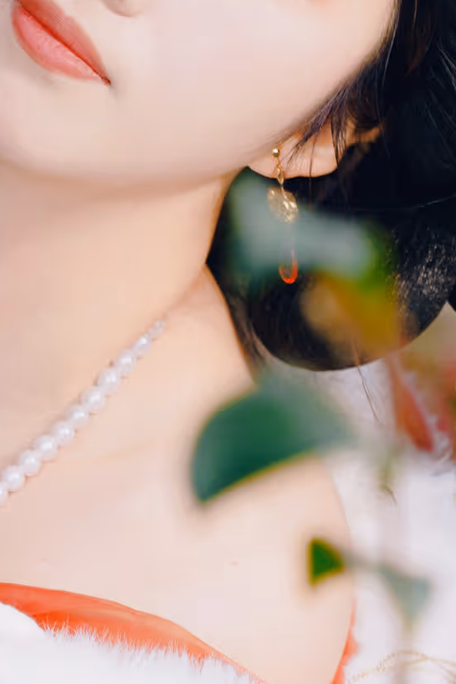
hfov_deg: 7.2
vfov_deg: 10.9
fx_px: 3570
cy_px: 277
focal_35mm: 188
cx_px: -97
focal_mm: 40
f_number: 2.8
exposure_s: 1/125
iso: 100
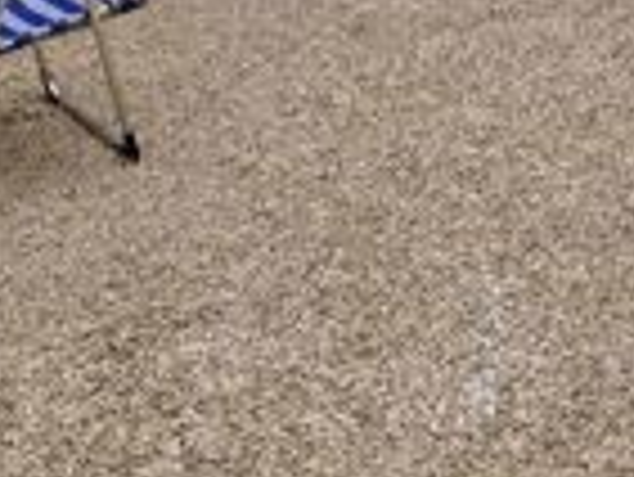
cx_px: 740
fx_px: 1283
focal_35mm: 70
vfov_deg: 17.3
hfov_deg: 25.3
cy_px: -378
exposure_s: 1/753
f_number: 2.2
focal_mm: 2.16
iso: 50
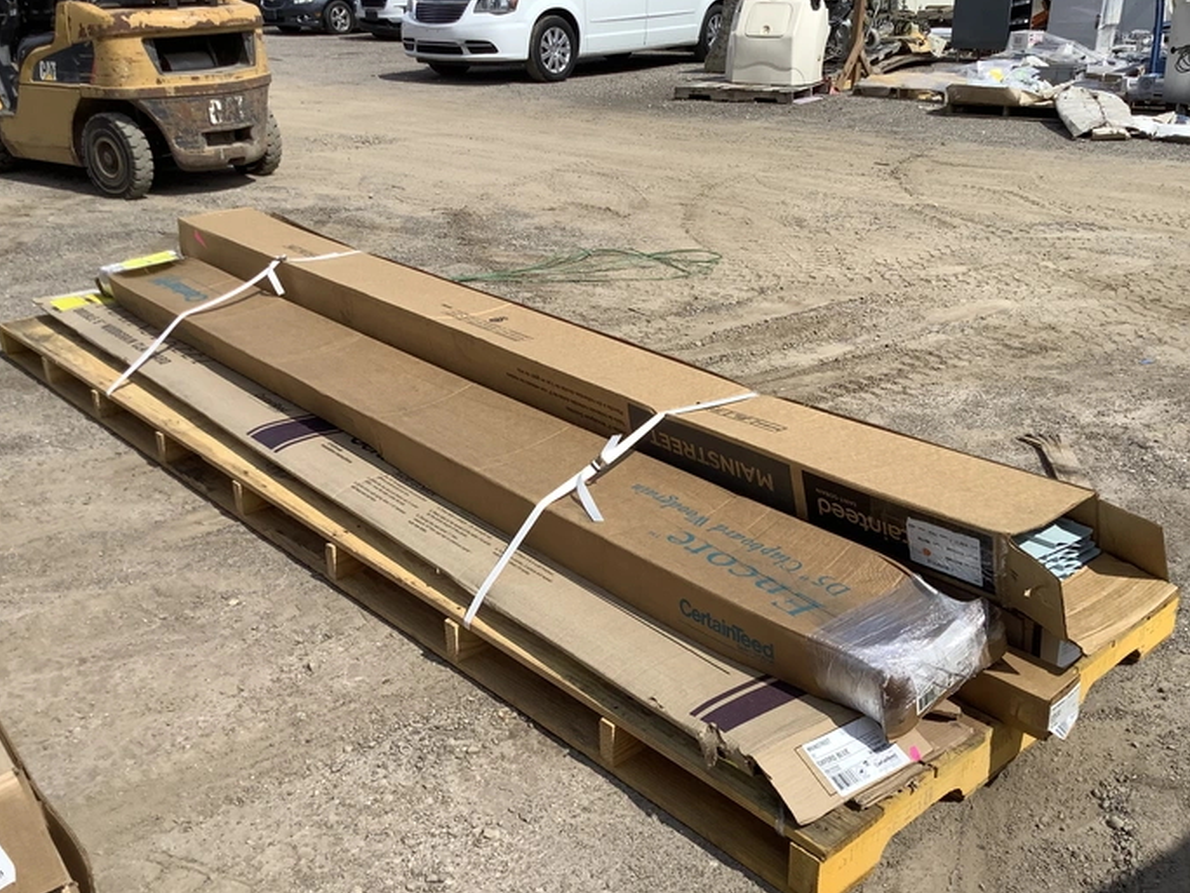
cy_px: 464
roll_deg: +1.0
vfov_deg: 41.8
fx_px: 1169
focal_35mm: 34
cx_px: 619
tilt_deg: -24.6
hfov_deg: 53.9
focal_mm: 3.3
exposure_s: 1/2146
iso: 25
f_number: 2.4
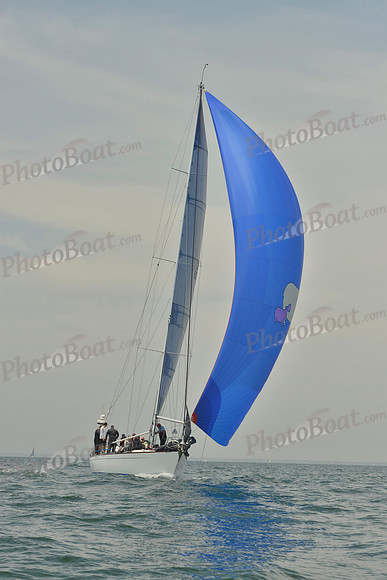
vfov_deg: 23.6
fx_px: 1386
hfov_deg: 15.9
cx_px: 194
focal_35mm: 86
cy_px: 290
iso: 280
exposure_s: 1/1250
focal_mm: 86
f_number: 10
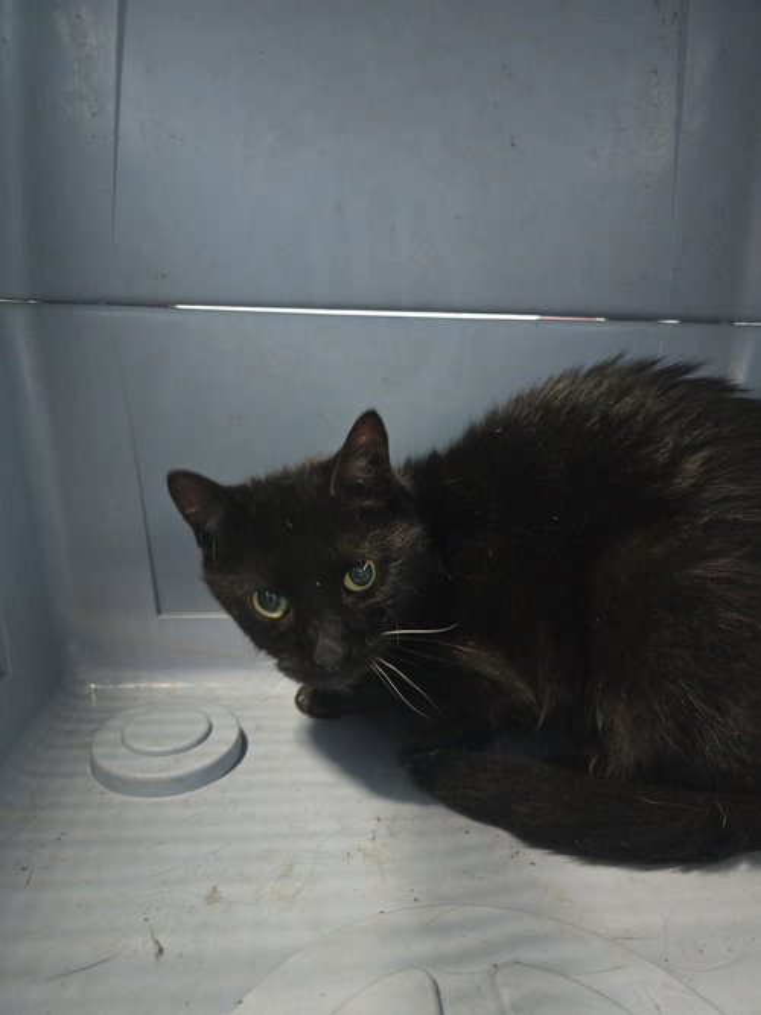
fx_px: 674
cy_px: 508
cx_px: 380
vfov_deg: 73.9
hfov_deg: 58.9
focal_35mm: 23
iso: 1600
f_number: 1.7
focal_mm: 6.3
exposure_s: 1/20
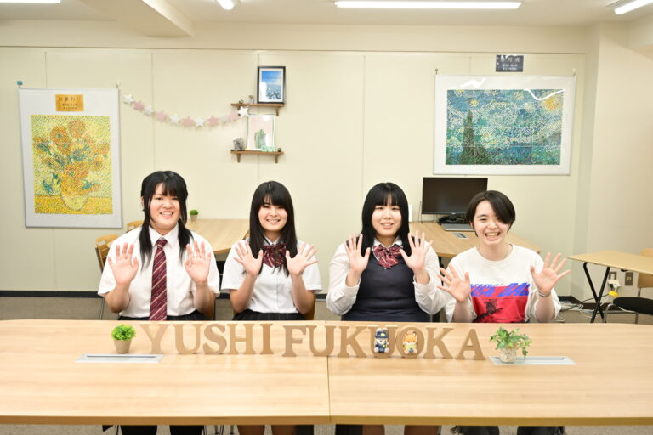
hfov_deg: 54.4
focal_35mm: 35
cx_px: 326
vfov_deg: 37.9
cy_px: 218
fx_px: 635
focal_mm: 35
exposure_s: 1/400
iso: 2000
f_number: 4
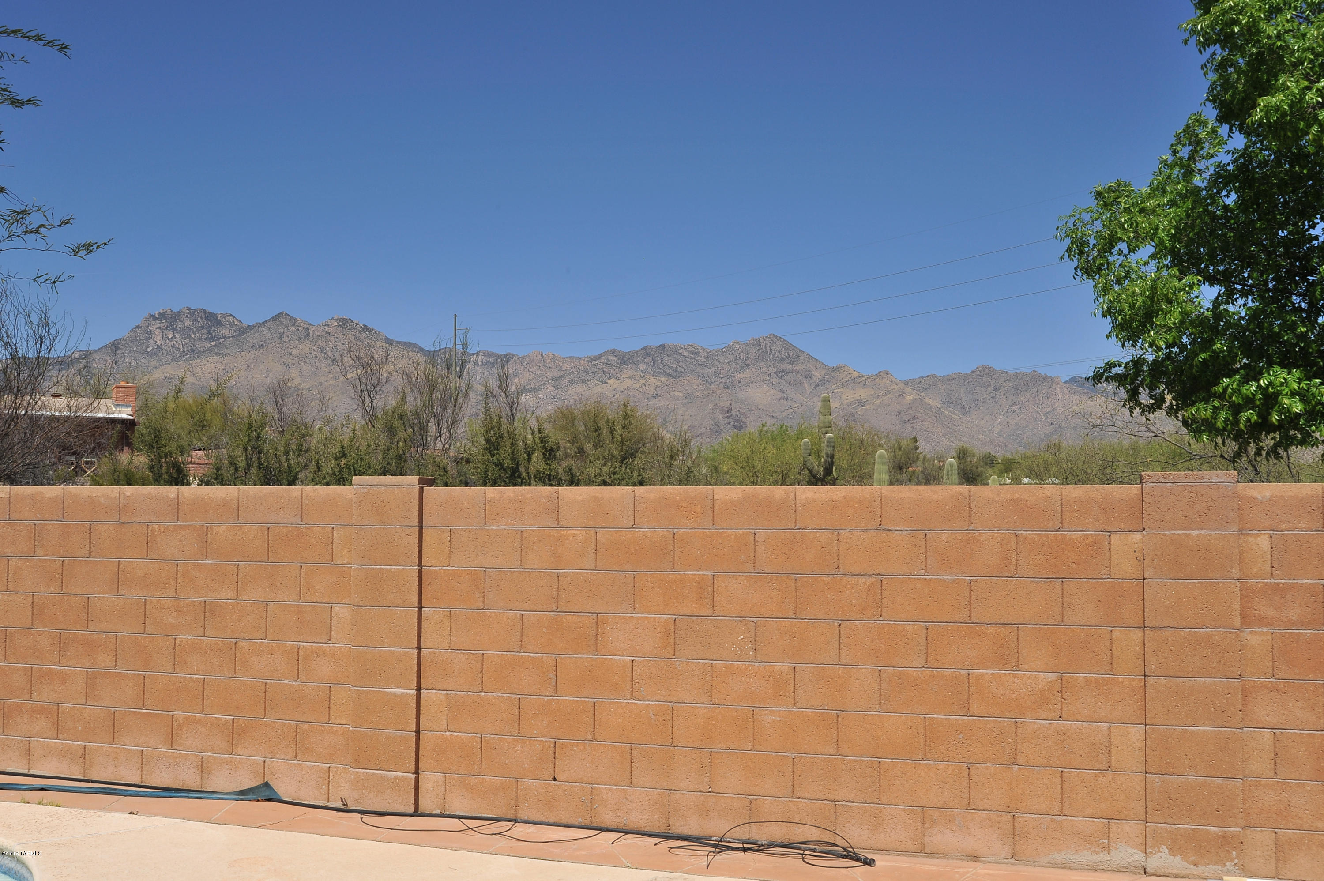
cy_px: 440
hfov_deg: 54.5
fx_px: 1286
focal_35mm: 35
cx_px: 662
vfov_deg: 37.8
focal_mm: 35
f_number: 14
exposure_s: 1/320
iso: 320
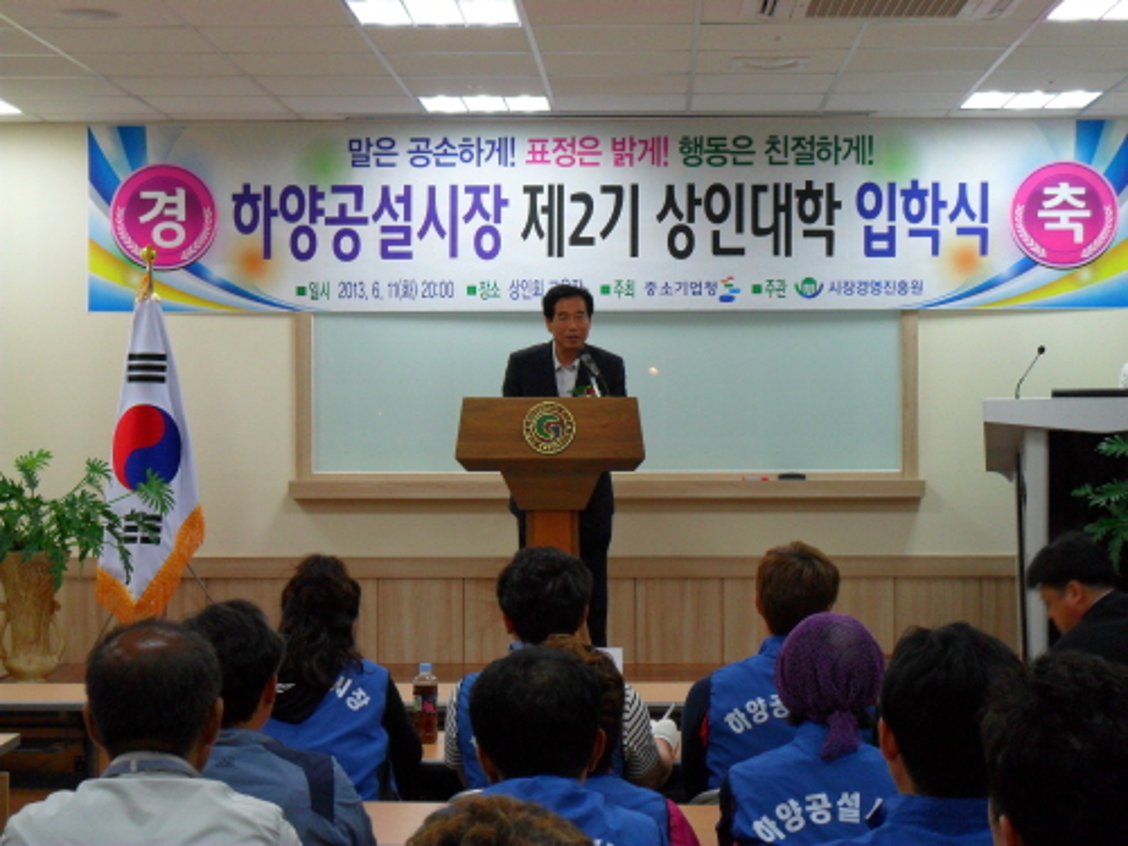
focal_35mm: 75
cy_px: 423
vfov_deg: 19.6
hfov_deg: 26.0
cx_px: 564
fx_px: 2444
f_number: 4.6
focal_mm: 13.5
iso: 160
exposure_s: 1/60
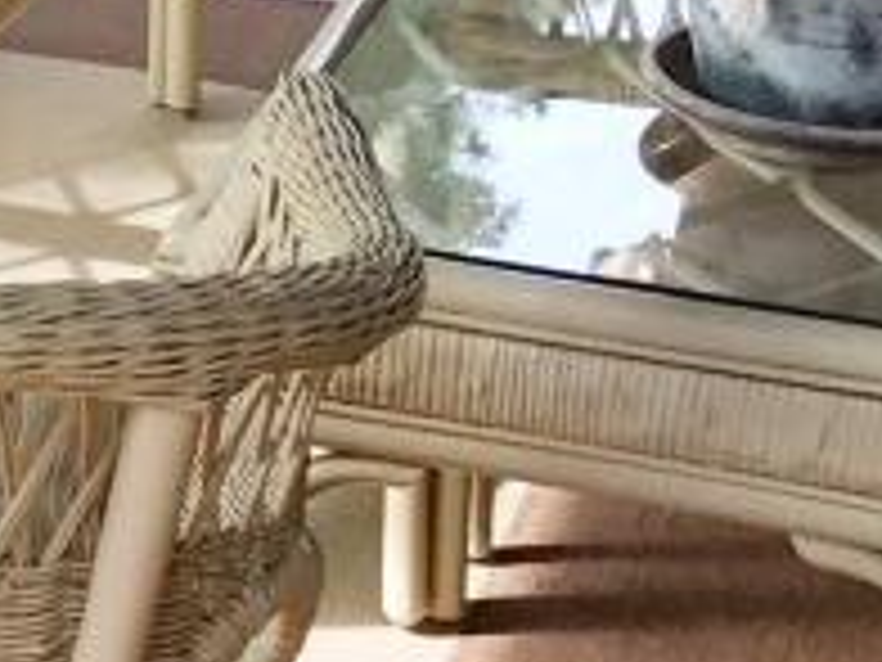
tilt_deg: -12.4
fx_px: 3720
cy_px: -491
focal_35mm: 146
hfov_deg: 12.3
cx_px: -765
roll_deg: +1.8
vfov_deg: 9.7
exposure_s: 1/383
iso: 20
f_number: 1.8
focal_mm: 3.99
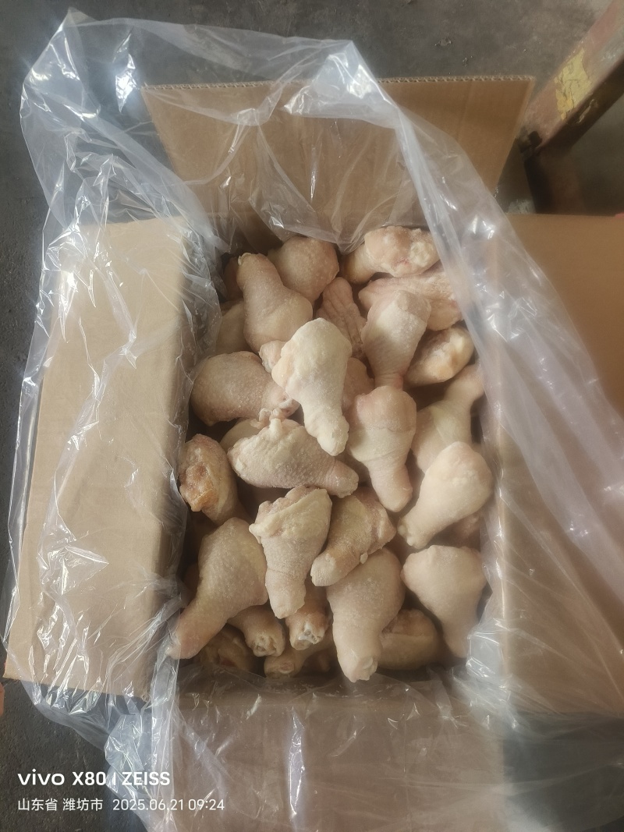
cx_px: 312
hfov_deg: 58.9
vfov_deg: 73.9
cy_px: 416
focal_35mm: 23
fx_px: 553
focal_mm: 5.5
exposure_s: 1/50
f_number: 1.75
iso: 590
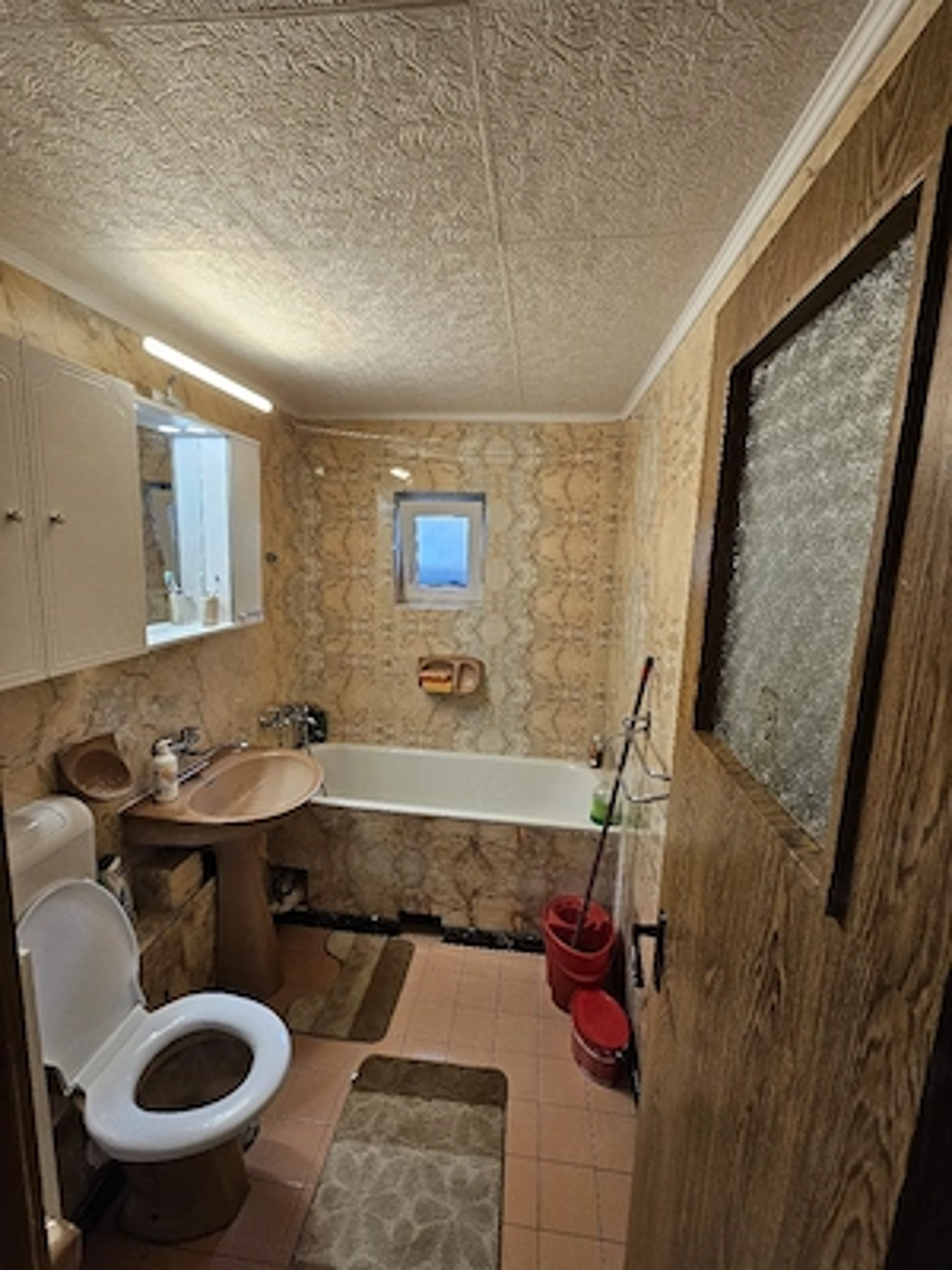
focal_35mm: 13
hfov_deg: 89.9
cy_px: 635
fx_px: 477
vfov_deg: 106.2
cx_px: 476
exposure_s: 1/50.3
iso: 100
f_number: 2.2
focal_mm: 2.2
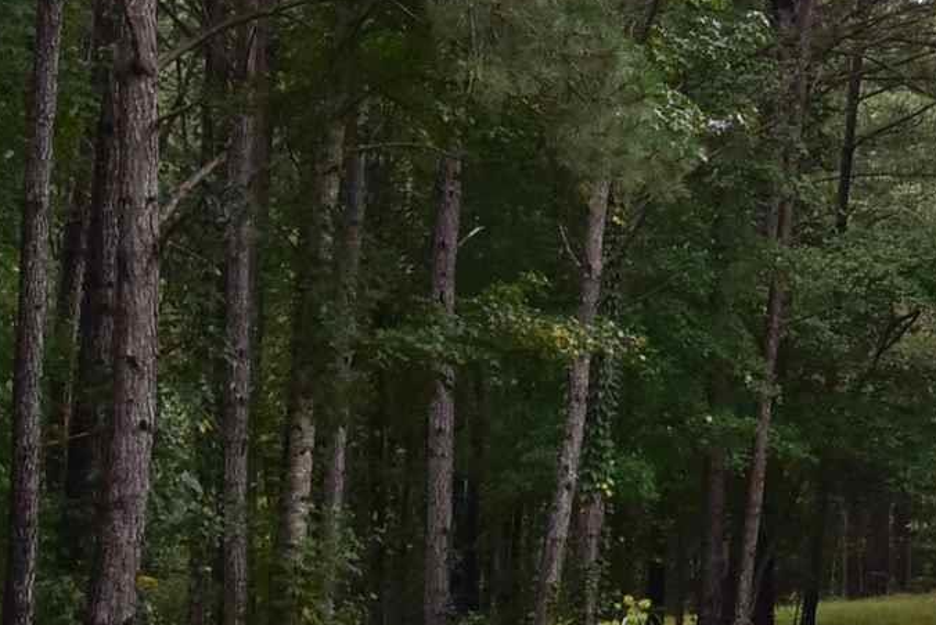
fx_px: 4967
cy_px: -39
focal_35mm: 191
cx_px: 1797
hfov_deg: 10.1
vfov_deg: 7.2
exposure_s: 1/60
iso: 400
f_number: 8
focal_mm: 28
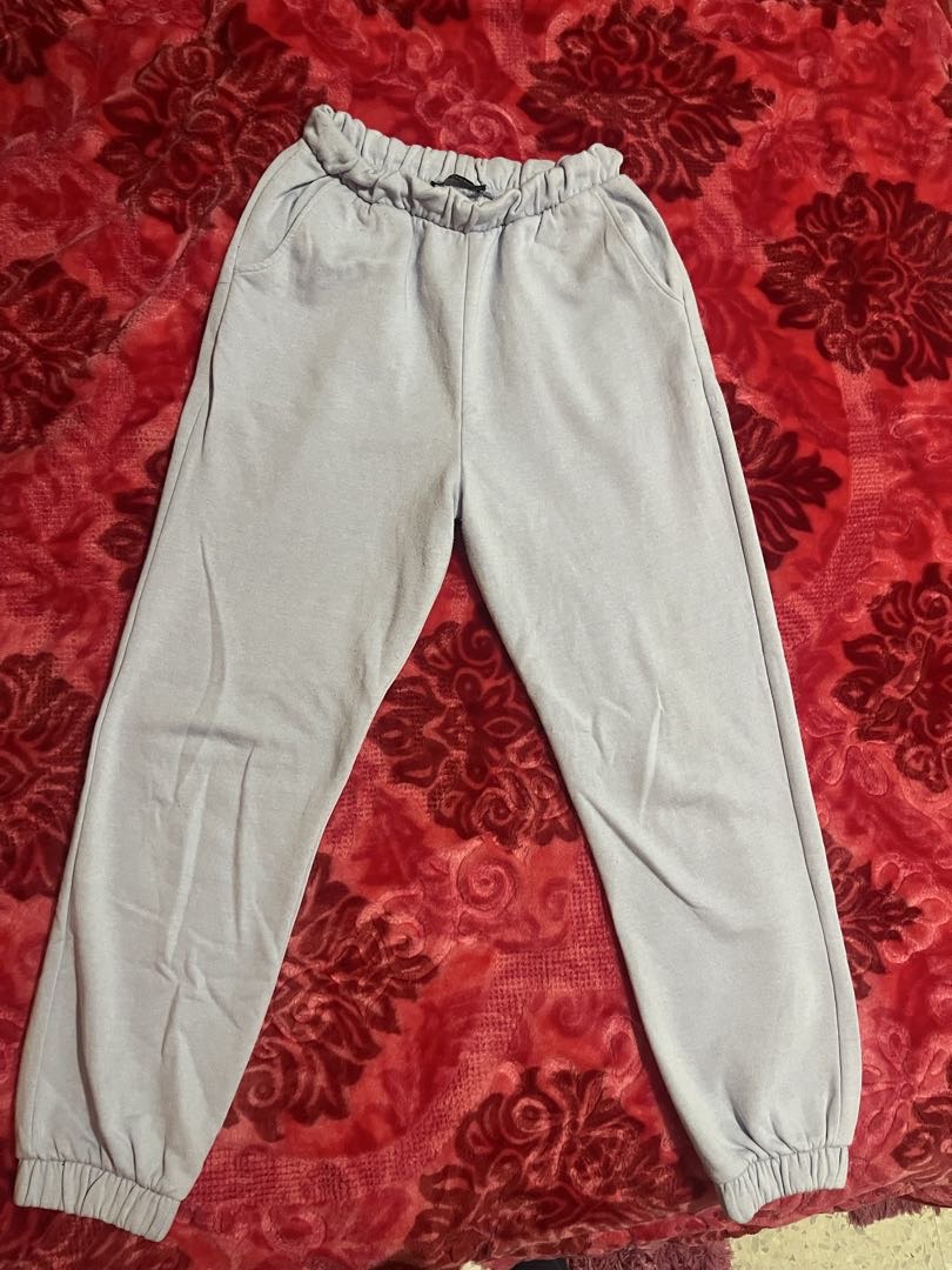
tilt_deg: -78.9
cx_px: 476
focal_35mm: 25
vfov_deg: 69.4
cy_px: 635
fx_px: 917
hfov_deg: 54.9
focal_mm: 5.1
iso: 640
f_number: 1.6
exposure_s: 1/33
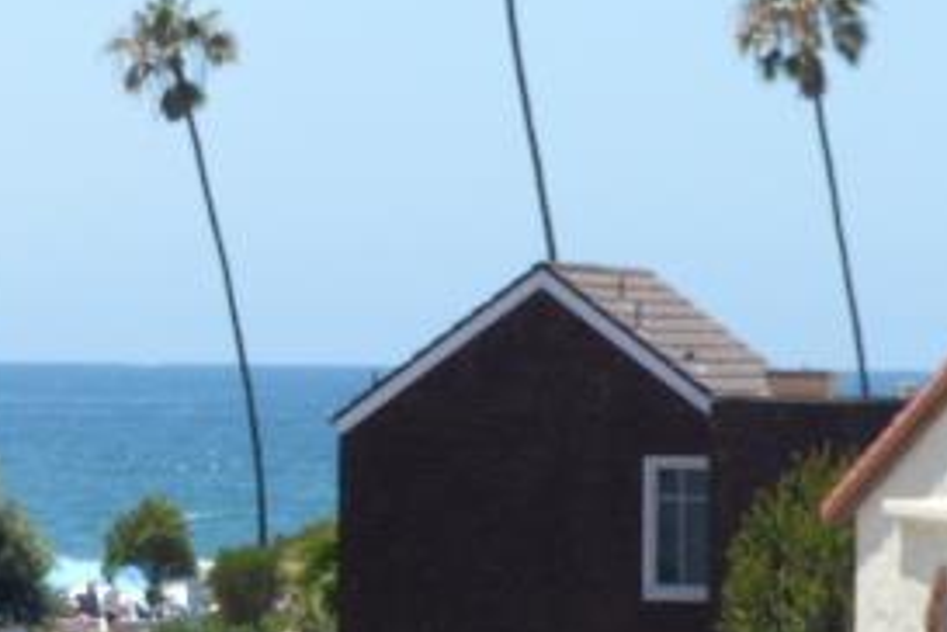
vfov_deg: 4.5
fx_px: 8023
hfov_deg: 6.8
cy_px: 372
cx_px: 416
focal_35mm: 305
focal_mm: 22.39
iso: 200
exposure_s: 1/800
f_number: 5.2
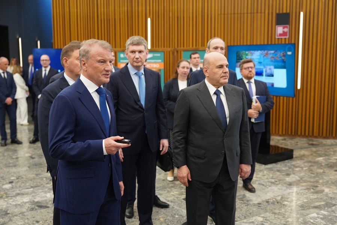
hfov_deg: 46.4
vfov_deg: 31.9
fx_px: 393
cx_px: 168
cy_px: 112
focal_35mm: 42
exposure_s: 1/320
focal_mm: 42
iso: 1600
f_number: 2.8
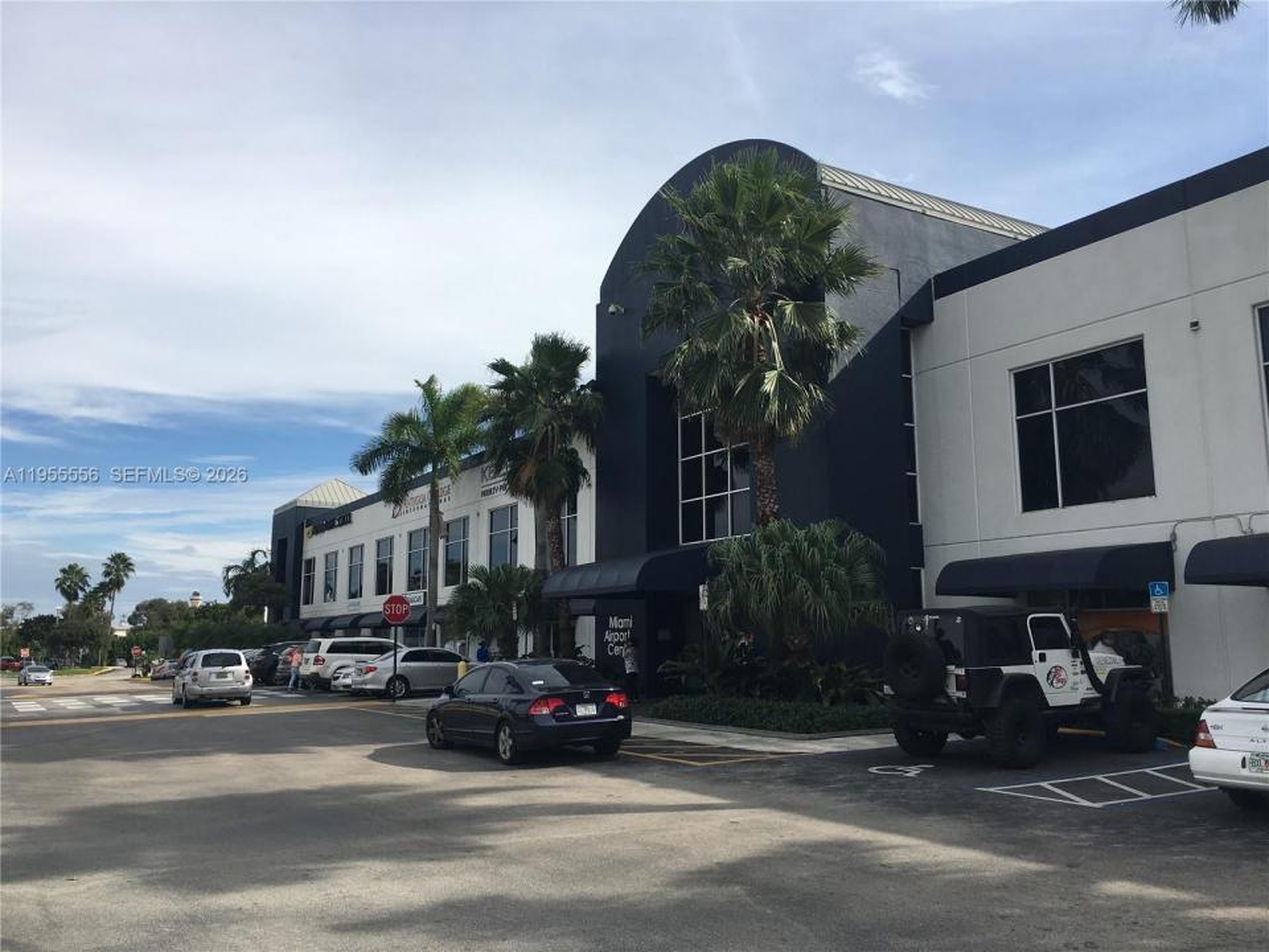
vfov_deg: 48.2
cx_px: 634
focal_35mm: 29
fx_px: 1063
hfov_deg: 61.7
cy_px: 476
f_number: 2.2
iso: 25
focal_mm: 4.15
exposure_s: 1/1923
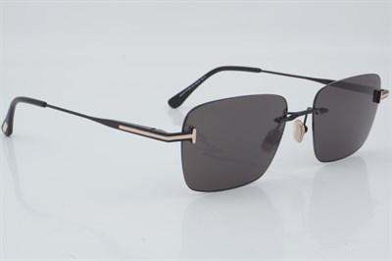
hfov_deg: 27.0
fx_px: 816
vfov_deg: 18.2
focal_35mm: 75
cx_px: 196
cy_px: 130
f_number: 29
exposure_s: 1/4
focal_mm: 50
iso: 100
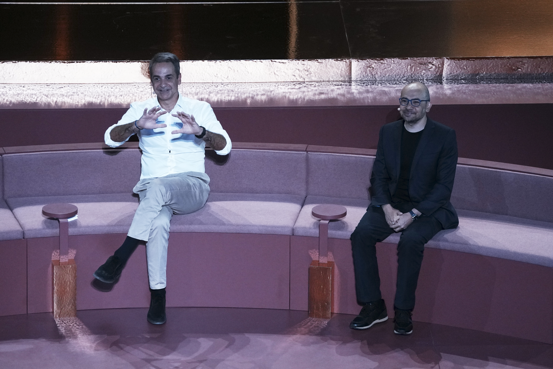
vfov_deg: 4.6
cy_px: 184
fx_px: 4608
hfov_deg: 6.9
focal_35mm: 300
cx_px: 276
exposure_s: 1/640
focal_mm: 200
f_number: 4
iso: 2500
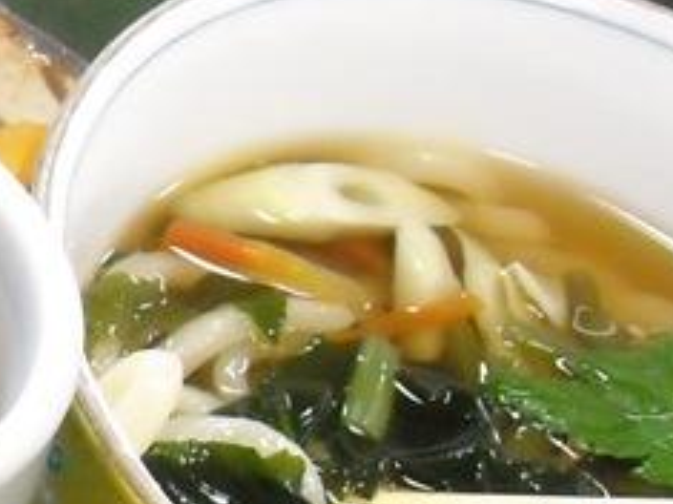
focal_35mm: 146
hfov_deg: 12.1
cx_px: -660
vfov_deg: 10.0
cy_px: 593
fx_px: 2837
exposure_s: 1/125
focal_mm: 5.7
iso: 616
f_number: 2.8
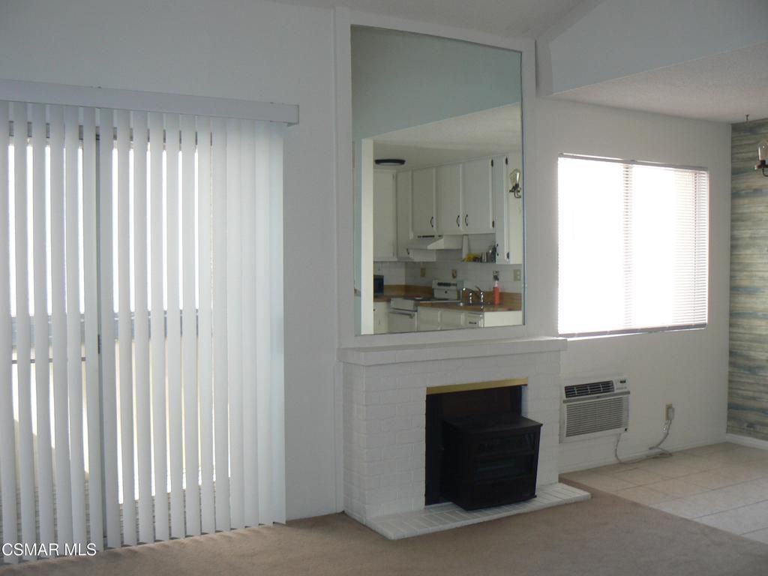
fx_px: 799
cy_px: 288
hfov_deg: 51.4
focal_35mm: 36
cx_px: 384
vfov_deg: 39.7
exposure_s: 1/30
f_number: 2.8
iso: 100
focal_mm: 6
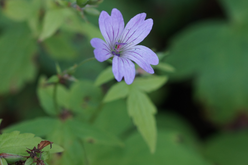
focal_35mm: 178
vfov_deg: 7.7
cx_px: 102
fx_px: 1226
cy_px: 70
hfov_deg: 11.5
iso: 500
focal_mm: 100
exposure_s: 1/160
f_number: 4
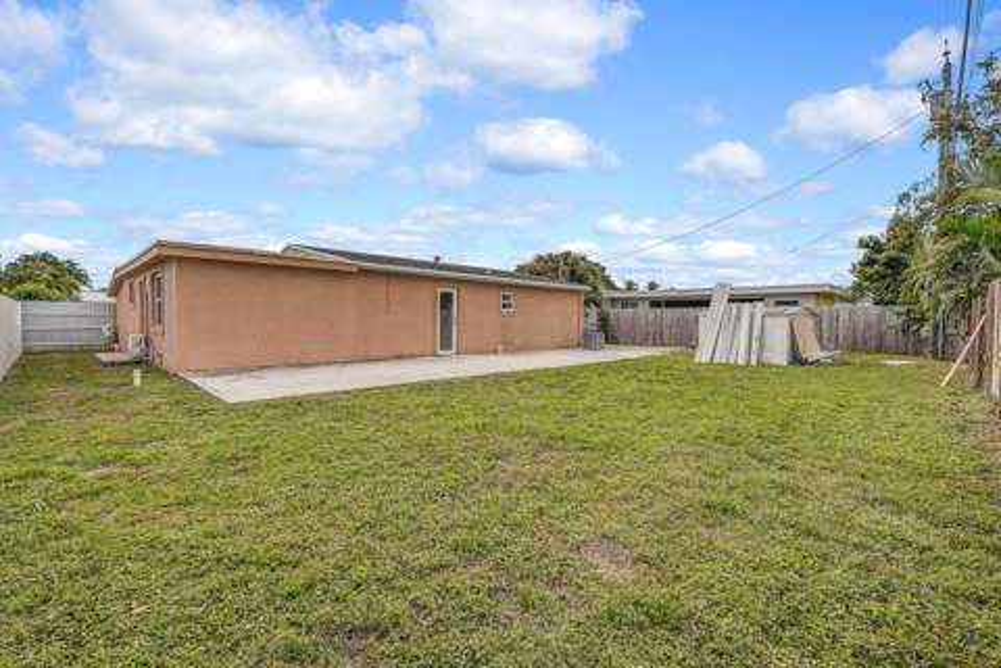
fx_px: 445
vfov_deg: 73.7
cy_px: 334
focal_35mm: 16
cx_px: 500
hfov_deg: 96.7
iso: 320
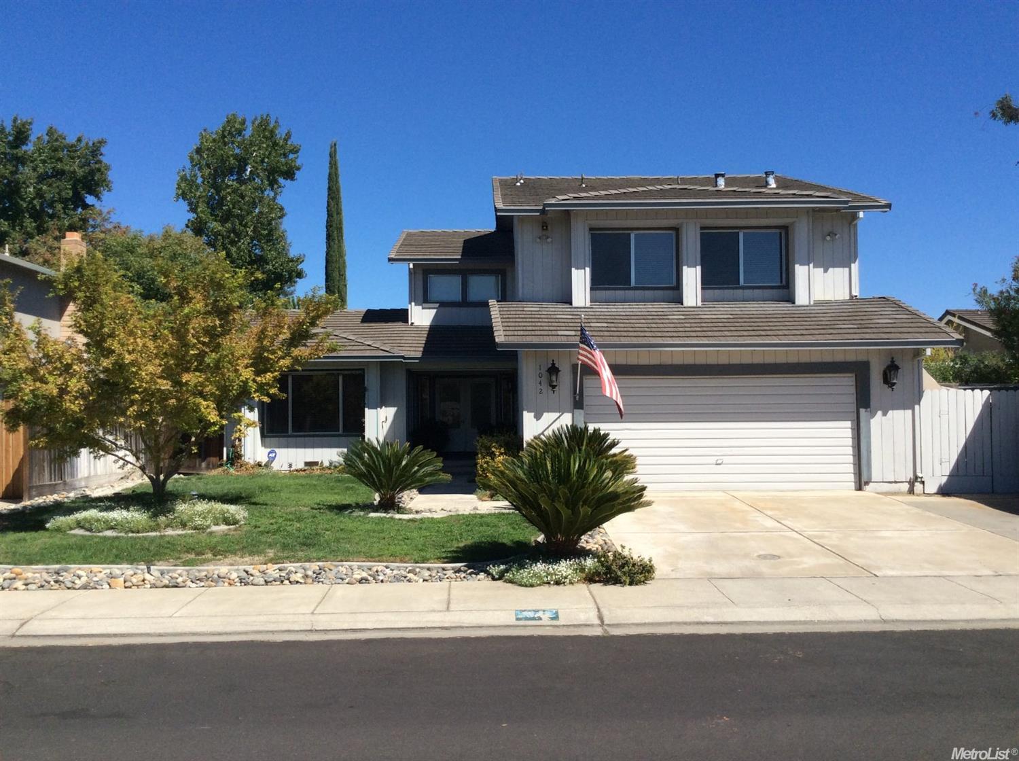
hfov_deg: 56.9
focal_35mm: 32
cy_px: 380
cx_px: 510
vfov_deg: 44.0
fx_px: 940
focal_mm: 3.3
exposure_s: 1/1845
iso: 32
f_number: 2.4
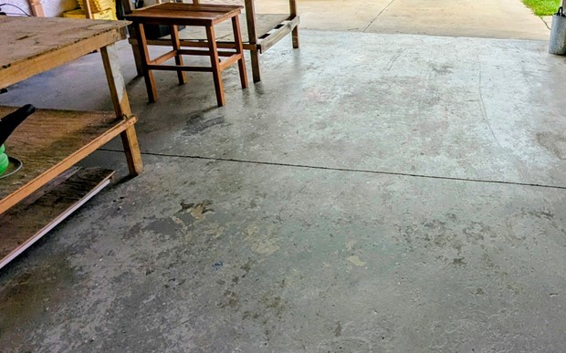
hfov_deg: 63.4
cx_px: 409
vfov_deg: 42.6
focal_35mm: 28
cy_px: 73
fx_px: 432
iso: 49
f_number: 2.2
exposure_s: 1/120
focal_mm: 2.35
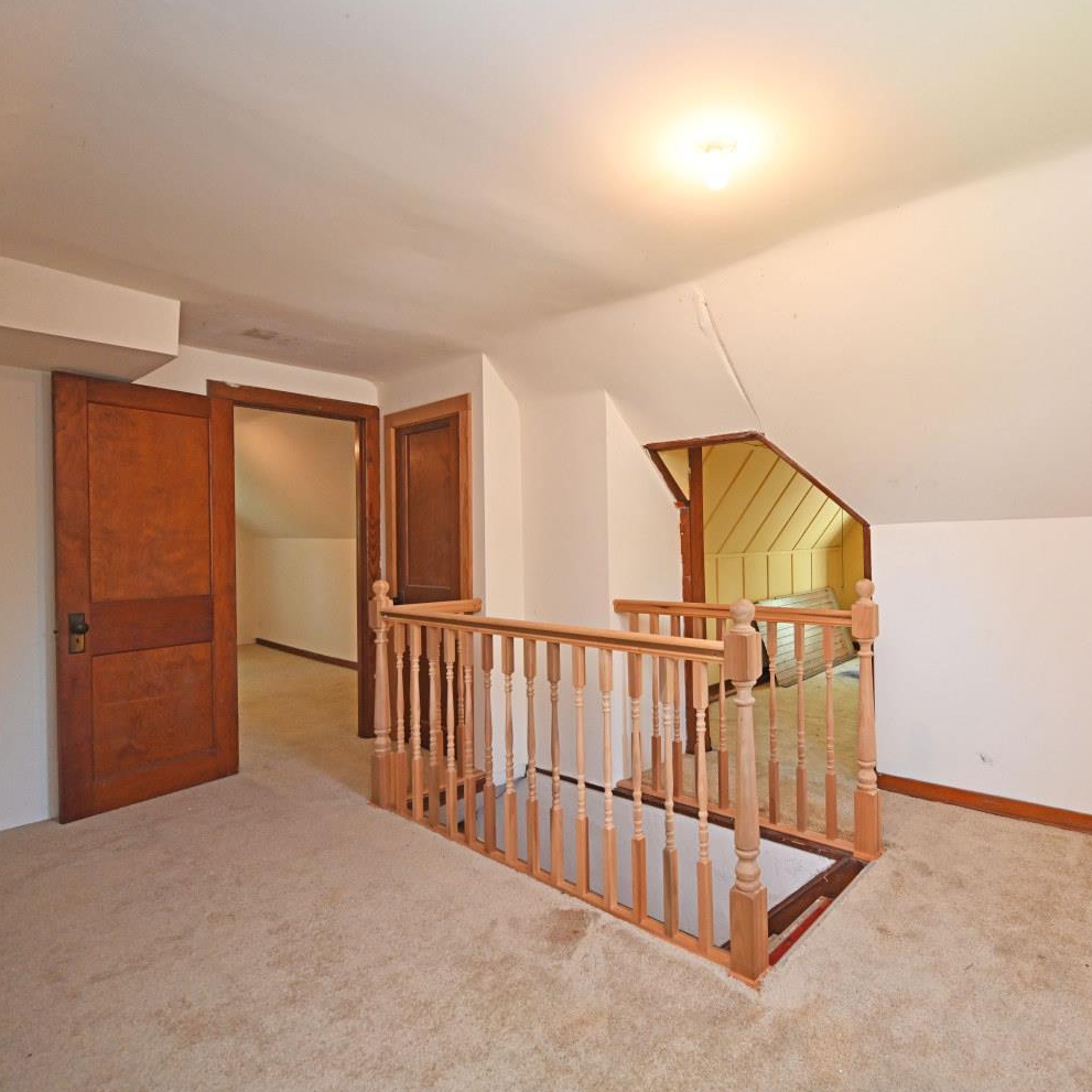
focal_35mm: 18
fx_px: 642
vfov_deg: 80.7
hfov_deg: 79.3
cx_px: 682
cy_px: 545
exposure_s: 1/60
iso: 1000
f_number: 4
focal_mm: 14
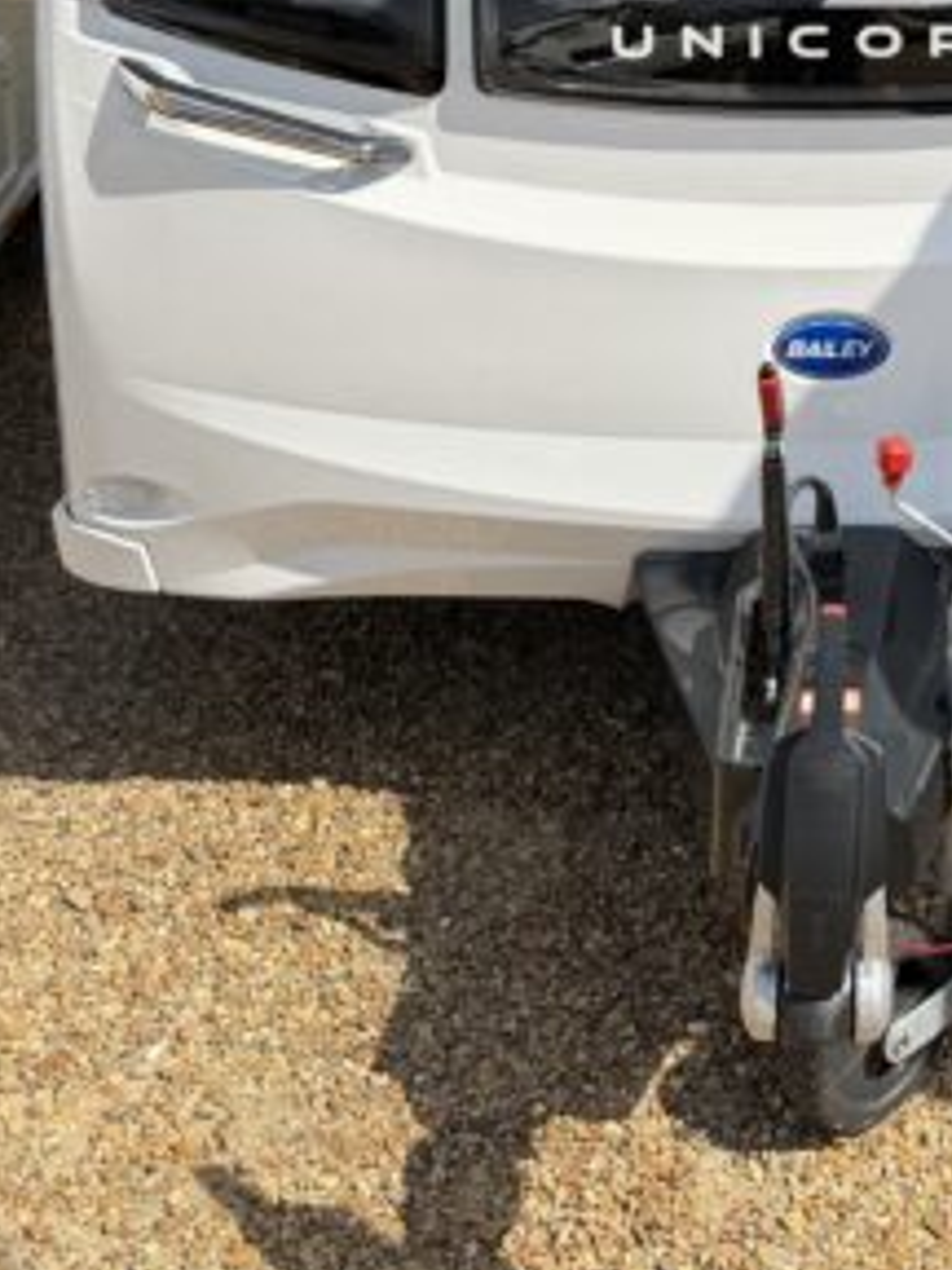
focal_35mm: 50
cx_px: 904
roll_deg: +0.6
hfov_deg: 27.7
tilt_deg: -9.8
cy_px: 49
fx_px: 1833
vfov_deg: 35.2
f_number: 1.78
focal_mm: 6.76
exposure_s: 1/4405
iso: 80
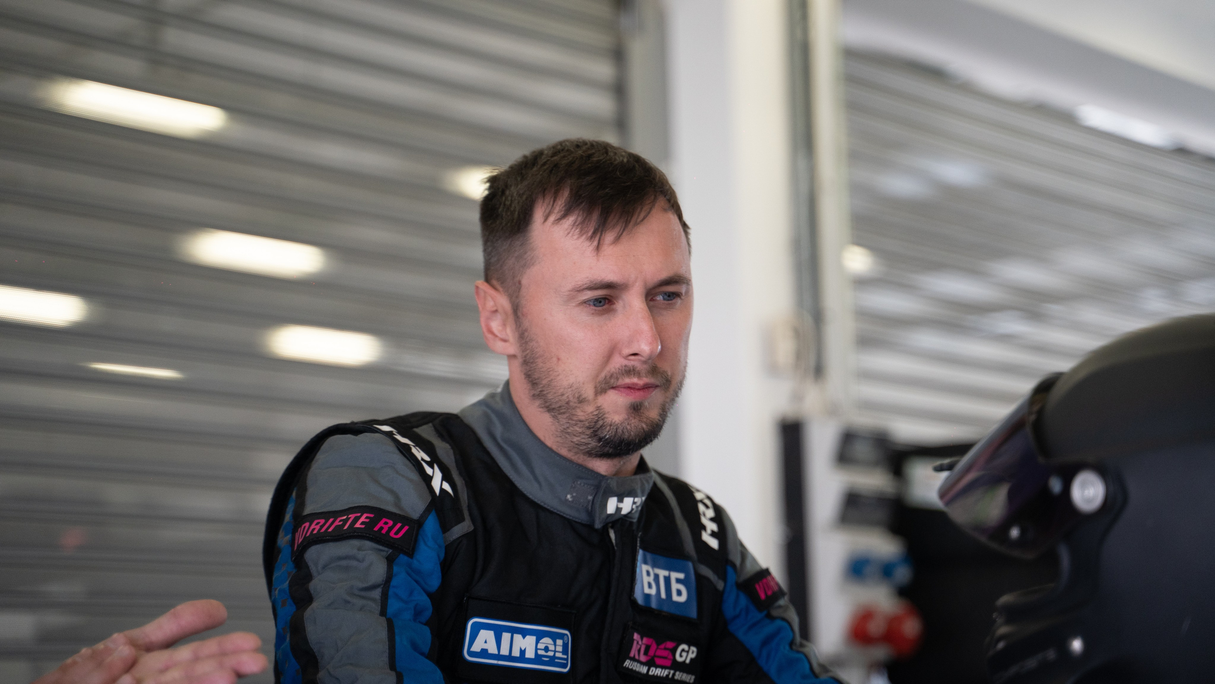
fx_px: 2531
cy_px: 342
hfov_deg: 27.0
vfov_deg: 15.4
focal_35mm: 79
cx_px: 608
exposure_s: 1/320
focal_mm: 75
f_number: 2.8
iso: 800
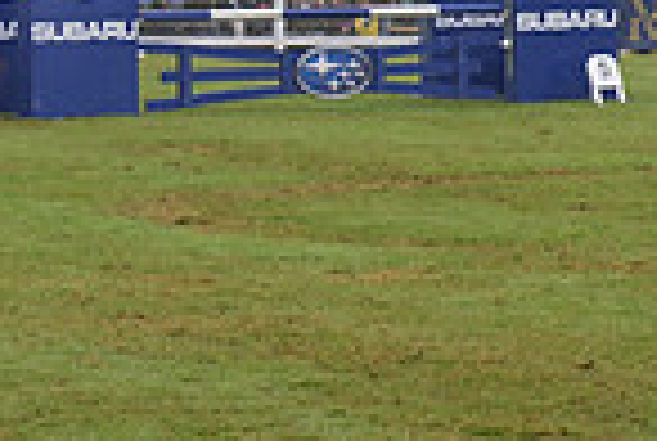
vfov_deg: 4.2
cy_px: -11
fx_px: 5943
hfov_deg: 6.2
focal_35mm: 325
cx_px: 1296
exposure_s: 1/800
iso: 560
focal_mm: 82
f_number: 5.6
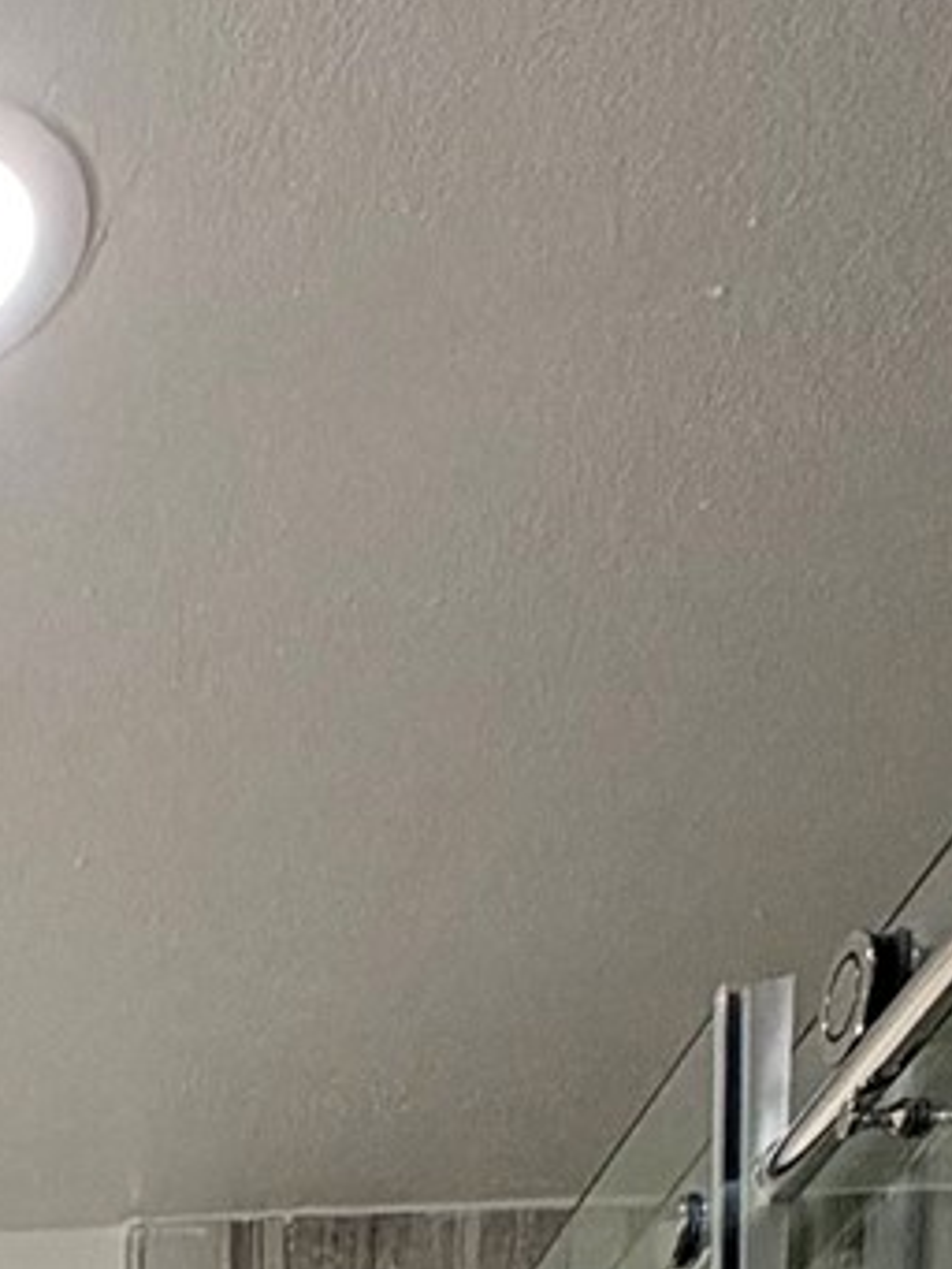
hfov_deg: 15.3
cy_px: 2955
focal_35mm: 84
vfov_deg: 15.1
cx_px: -740
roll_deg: +0.3
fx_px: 3078
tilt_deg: -1.8
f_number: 2.2
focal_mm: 2.22
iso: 100
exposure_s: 1/120
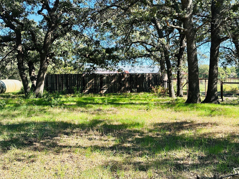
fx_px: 331
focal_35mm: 48
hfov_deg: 39.7
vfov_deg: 30.3
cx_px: 120
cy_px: 90
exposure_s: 1/740
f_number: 1.78
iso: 64
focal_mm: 6.86
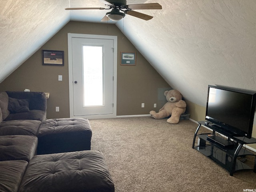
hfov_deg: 63.4
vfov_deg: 49.7
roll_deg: -1.9
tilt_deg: -8.2
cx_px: 128
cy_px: 96
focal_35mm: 28
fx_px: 207
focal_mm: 3.99
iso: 125
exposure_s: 1/60
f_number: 1.8
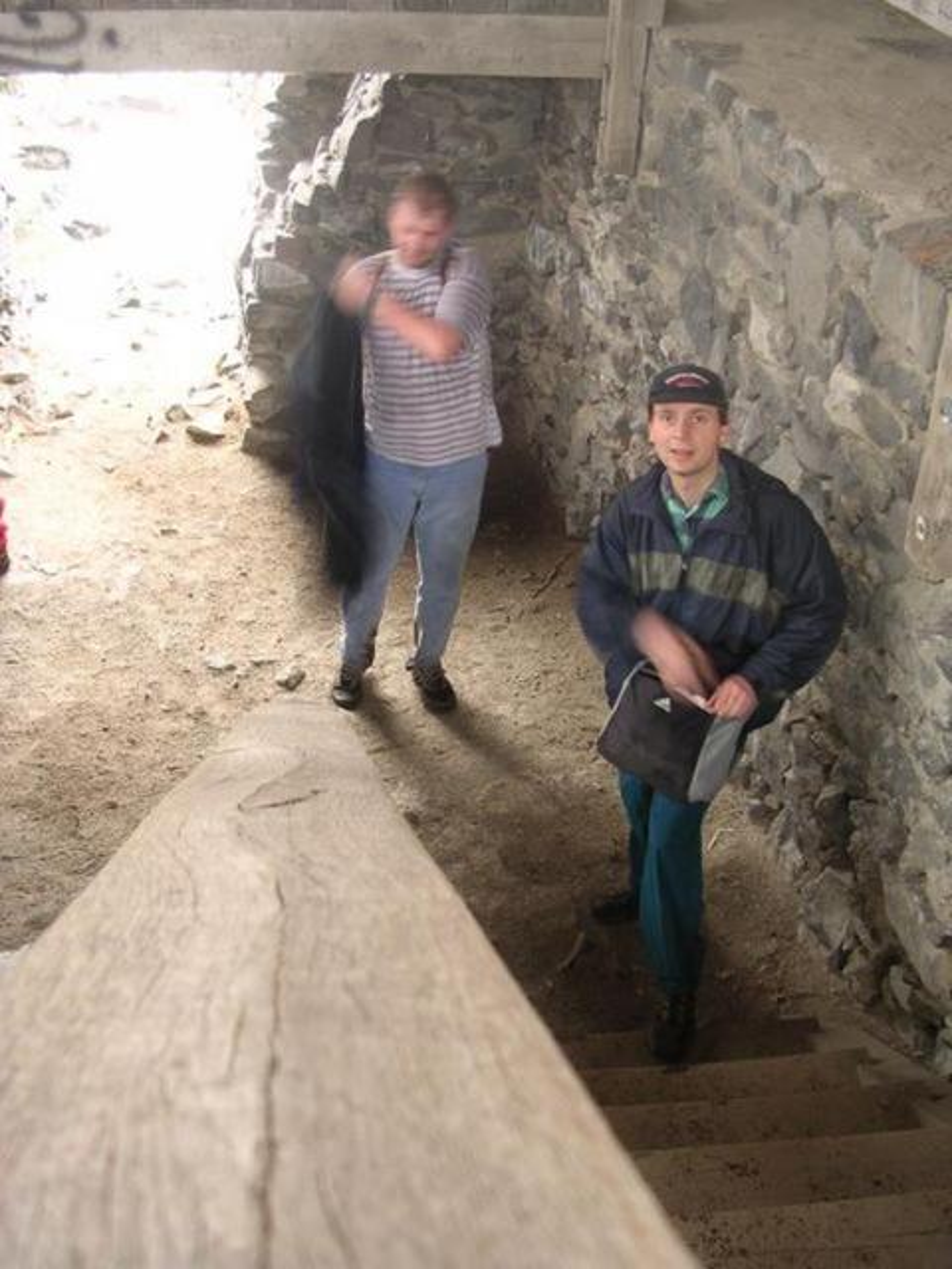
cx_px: 476
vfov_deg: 49.0
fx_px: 1393
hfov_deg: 37.7
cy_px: 634
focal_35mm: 38
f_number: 2.8
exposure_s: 1/5.6
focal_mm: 5.8
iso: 100
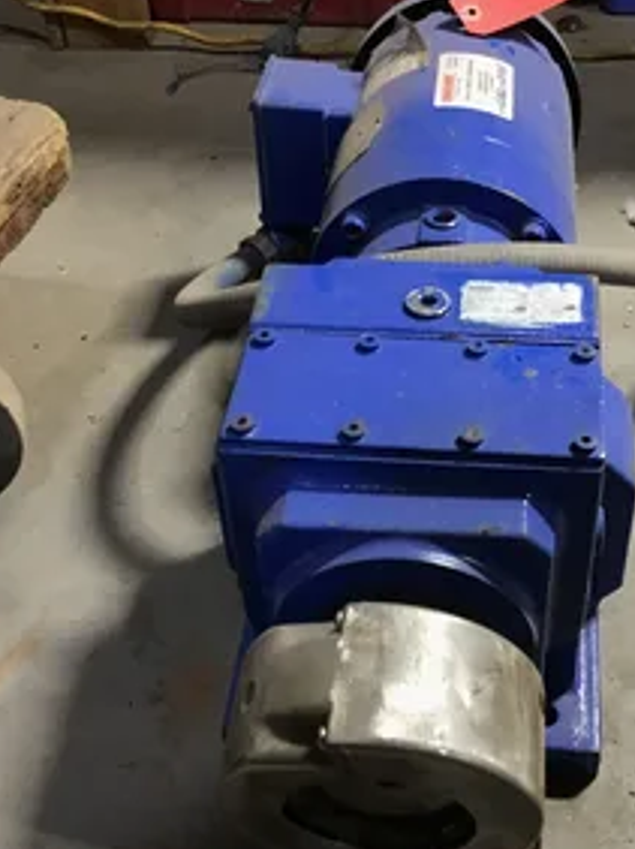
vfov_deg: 42.9
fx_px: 1078
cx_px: 436
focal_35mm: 44
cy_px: 388
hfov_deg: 32.5
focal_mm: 3.3
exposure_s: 1/30
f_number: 2.4
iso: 80
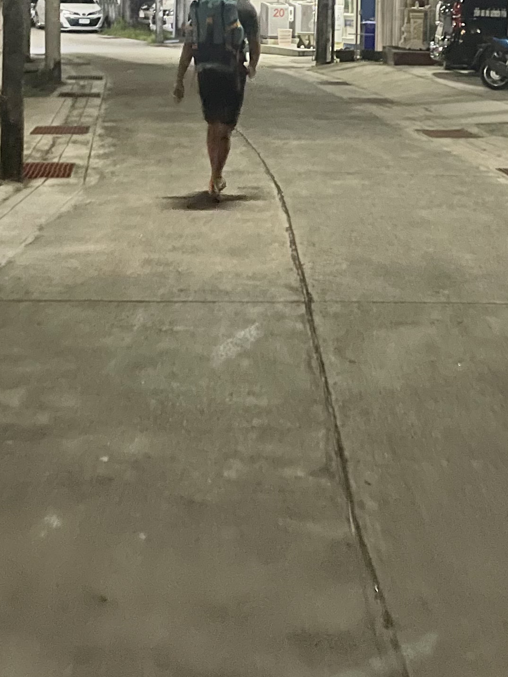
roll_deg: -0.9
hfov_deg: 20.1
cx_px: 314
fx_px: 1428
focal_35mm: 73
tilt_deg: -2.3
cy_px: 66
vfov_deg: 25.8
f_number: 1.6
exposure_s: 1/25
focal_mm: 4.2
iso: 1000
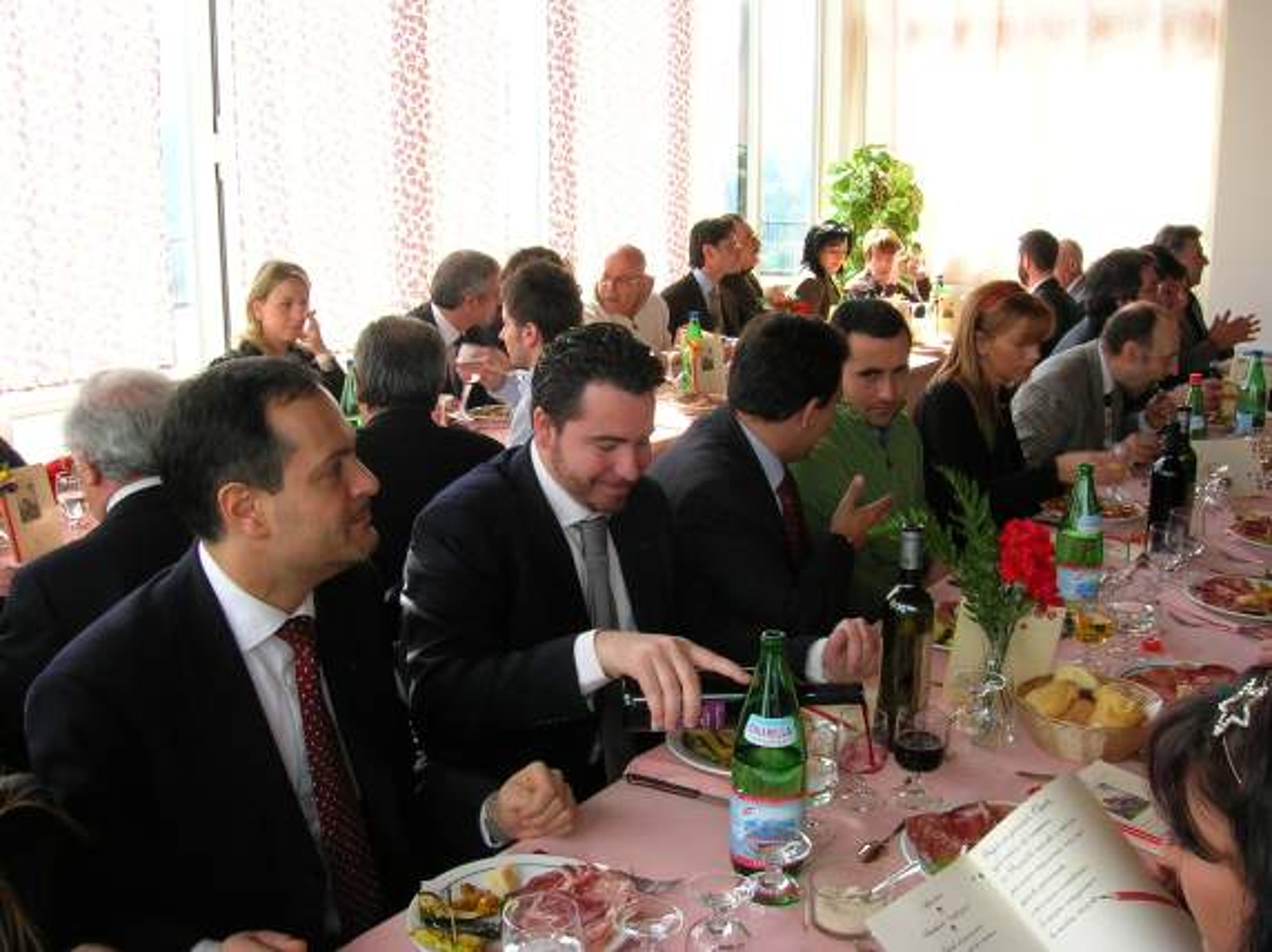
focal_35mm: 34
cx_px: 636
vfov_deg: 41.7
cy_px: 476
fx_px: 1248
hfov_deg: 54.0
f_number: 4.9
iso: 50
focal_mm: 5.7
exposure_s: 1/29.1
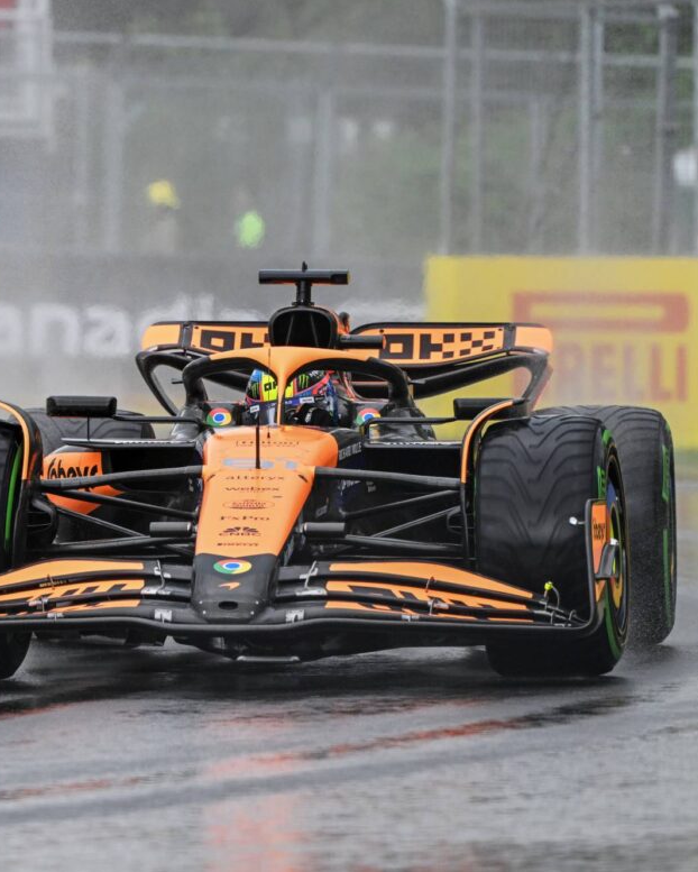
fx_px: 14584
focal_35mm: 565
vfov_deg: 3.4
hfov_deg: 2.7
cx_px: 375
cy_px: 437
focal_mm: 400
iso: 1600
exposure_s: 1/1600
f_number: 8
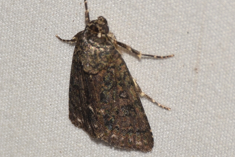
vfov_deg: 6.6
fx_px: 1372
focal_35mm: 210
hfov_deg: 9.8
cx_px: 118
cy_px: 78
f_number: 13
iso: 100
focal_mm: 140
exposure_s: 1/160
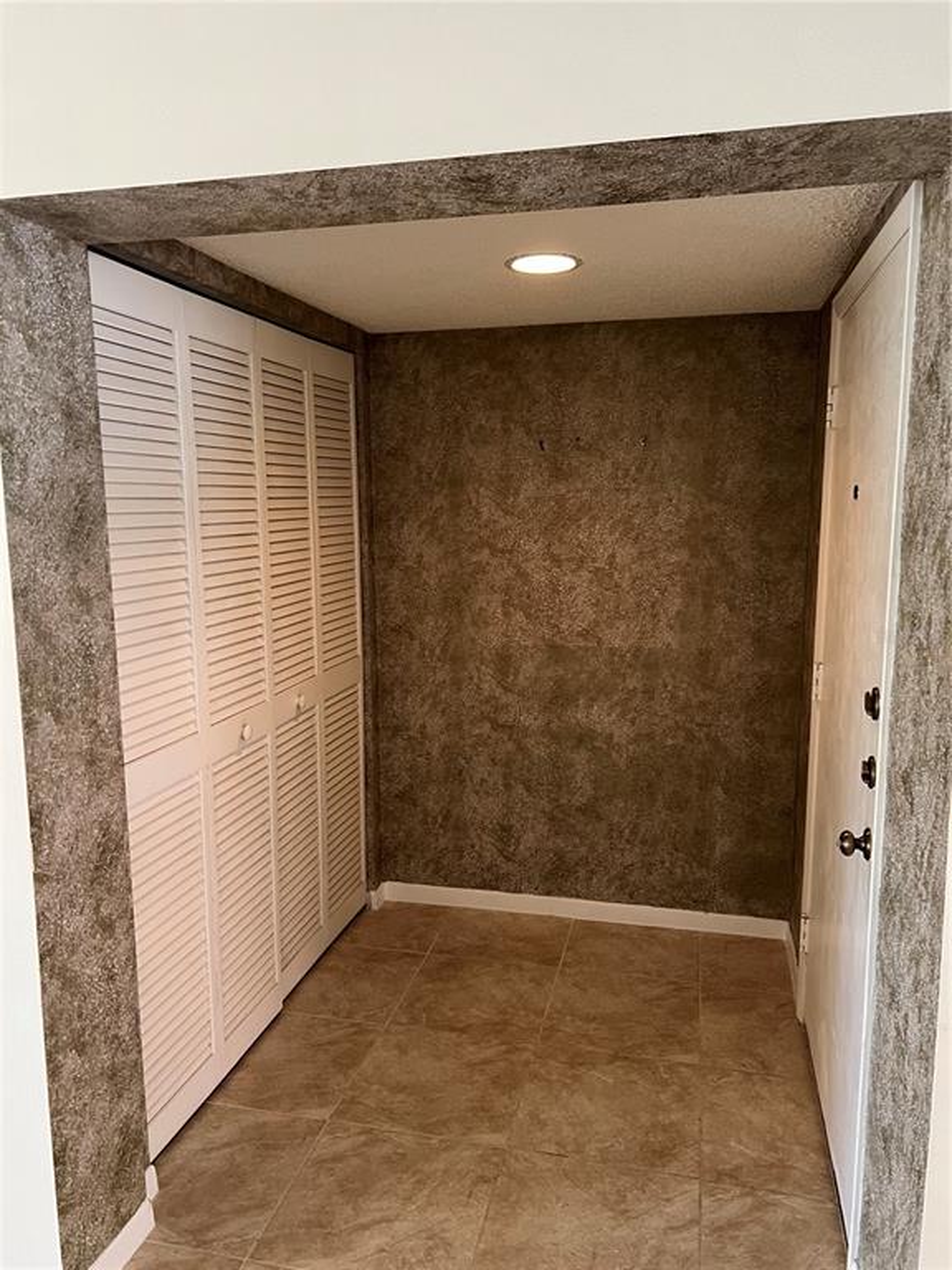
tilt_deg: -7.8
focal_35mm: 26
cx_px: 476
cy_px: 635
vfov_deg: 67.3
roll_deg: -0.6
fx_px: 953
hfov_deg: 53.1
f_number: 1.5
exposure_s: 1/60
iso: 200
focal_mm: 5.7
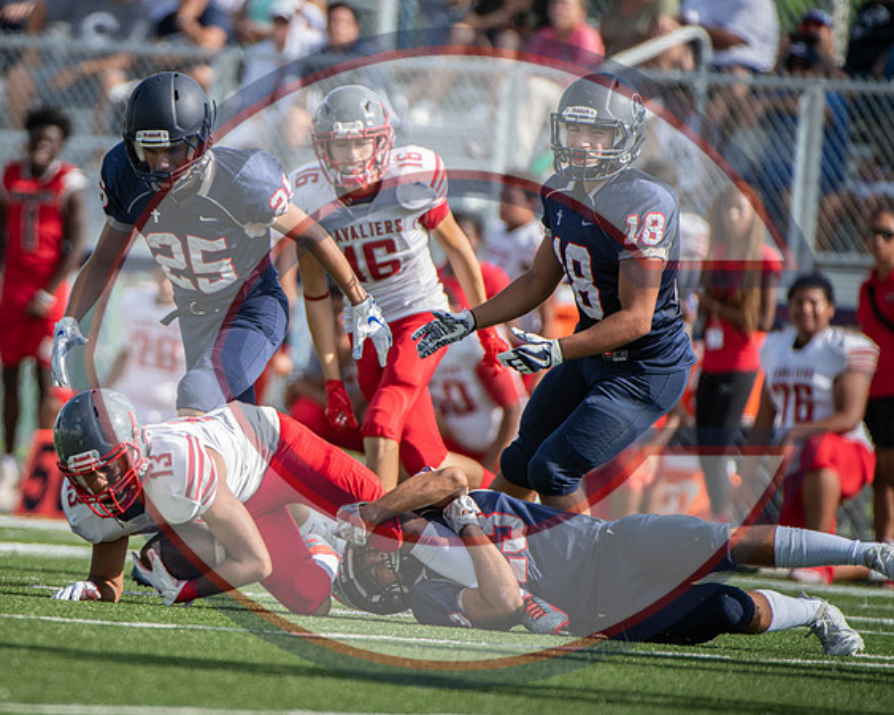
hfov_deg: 3.2
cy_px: 342
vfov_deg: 2.6
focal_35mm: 603
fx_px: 15946
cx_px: 178
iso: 180
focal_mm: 400
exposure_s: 1/1000
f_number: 4
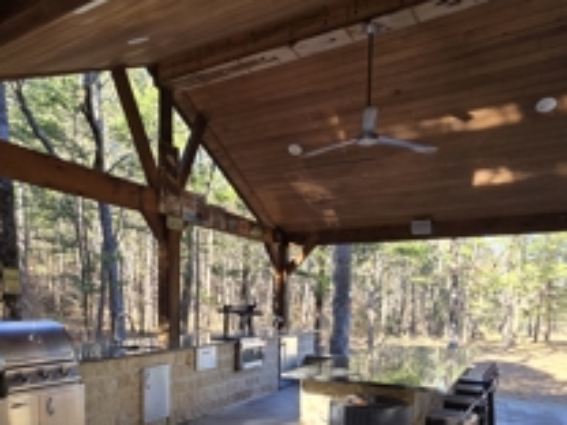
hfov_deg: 69.0
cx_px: 243
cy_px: 335
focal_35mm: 25
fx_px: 409
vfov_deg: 51.7
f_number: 2.2
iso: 50
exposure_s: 1/124
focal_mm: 2.2
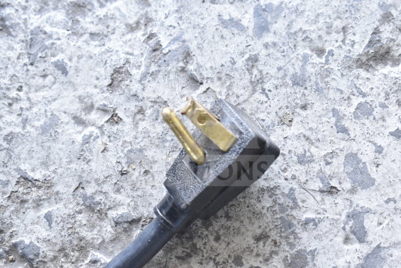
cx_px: 200
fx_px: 919
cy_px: 134
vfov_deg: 16.6
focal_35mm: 82
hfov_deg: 24.6
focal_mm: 55
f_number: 5.6
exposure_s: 1/100
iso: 1400
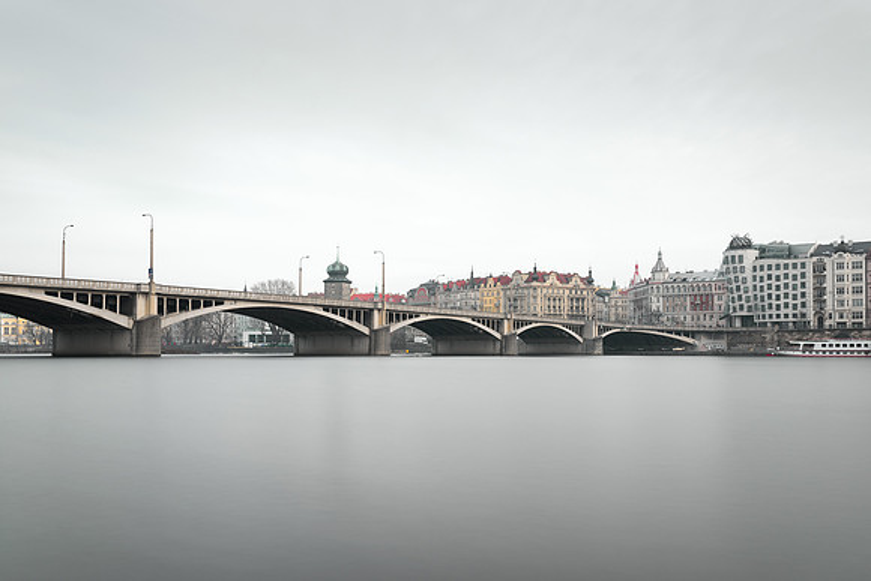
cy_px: 290
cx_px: 436
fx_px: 847
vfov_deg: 37.9
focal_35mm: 35
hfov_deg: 54.4
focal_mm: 35
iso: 100
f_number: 11
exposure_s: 62
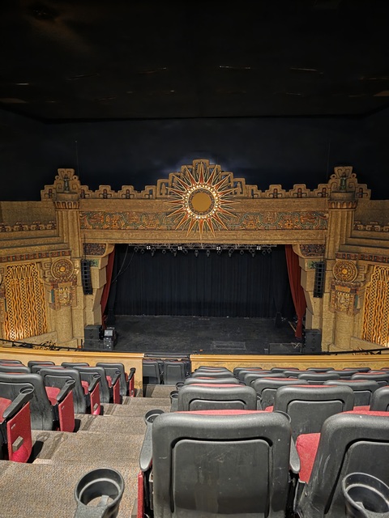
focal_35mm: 23
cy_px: 259
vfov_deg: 73.9
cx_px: 194
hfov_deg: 58.9
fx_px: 345
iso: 2000
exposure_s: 1/20
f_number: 1.7
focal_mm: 6.25
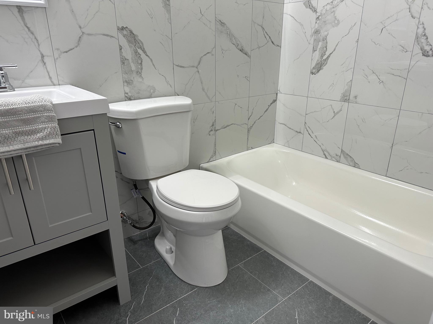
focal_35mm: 24
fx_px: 300
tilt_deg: -21.3
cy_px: 162
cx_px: 216
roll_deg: -0.6
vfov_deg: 56.8
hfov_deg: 71.6
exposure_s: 1/120
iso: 125
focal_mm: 6.86
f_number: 1.78
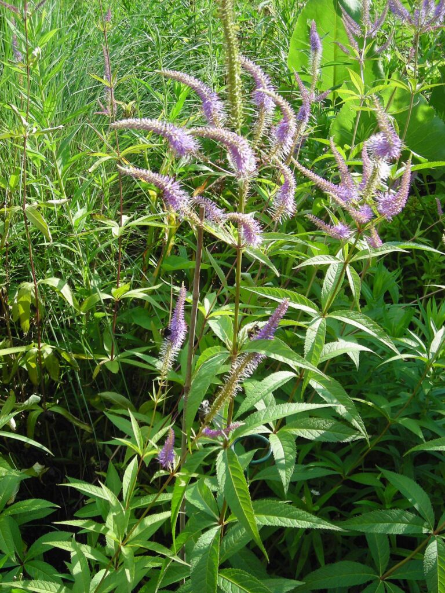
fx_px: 943
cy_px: 296
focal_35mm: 55
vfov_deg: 34.9
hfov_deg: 26.6
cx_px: 222
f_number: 3.6
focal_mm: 9.1
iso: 50
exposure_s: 1/190
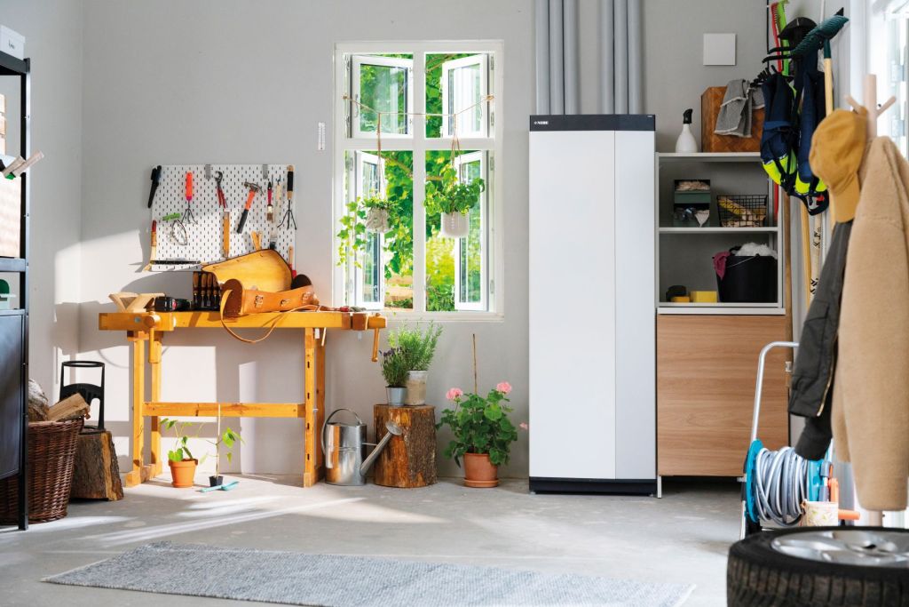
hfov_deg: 37.2
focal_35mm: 54
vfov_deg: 25.3
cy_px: 304
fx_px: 1351
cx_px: 454
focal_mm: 53.5
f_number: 4.5
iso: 1250
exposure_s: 1/250
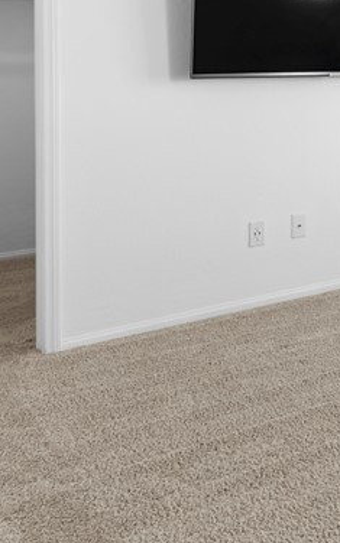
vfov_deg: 37.7
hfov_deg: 22.8
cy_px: 55
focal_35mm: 50
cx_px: 450
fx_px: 741
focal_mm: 17
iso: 400
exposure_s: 1/40
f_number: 8
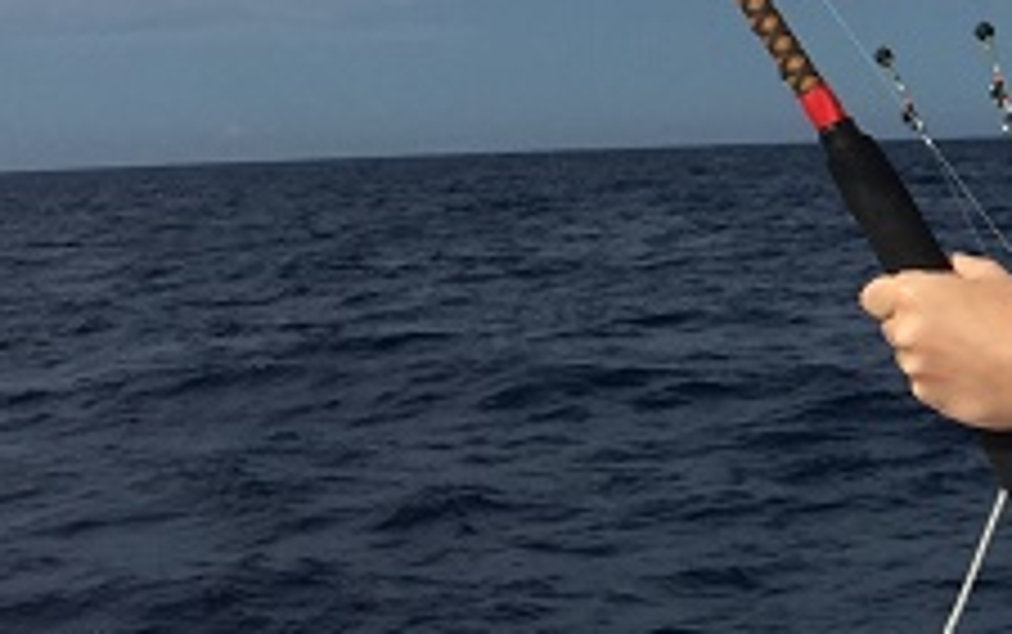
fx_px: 2512
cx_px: 1111
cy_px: 270
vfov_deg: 14.4
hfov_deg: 21.6
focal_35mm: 91
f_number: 2.2
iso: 32
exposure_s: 1/5650
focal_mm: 4.15
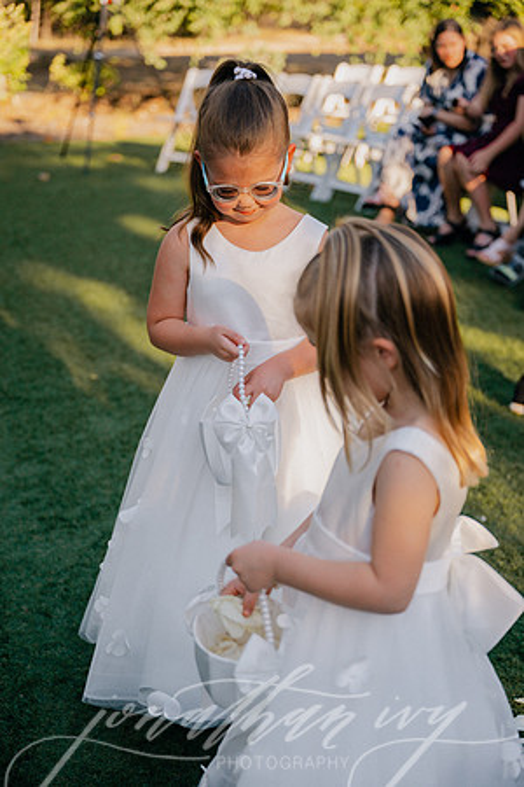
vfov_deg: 38.2
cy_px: 394
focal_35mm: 52
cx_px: 262
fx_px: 1135
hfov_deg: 26.0
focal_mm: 52
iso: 200
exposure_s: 1/2500
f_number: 2.8
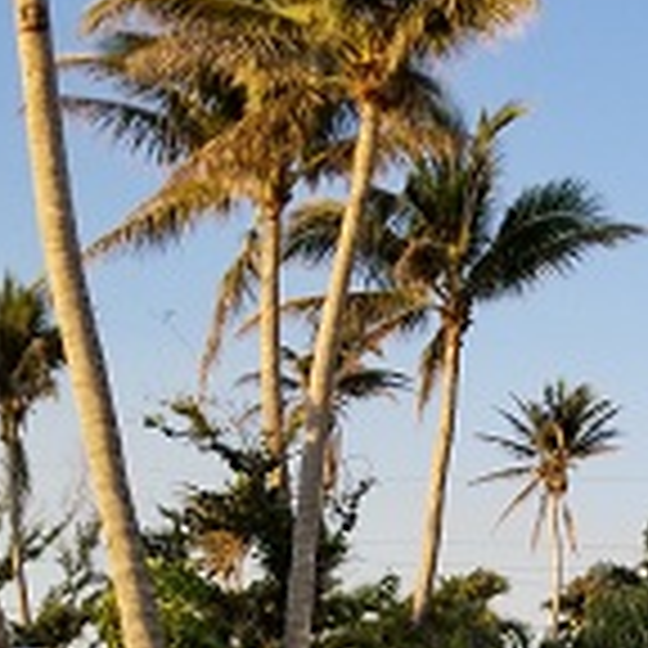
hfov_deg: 20.7
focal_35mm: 80
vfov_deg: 19.9
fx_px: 1694
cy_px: 835
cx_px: 702
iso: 50
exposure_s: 1/782
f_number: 1.7
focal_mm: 4.25
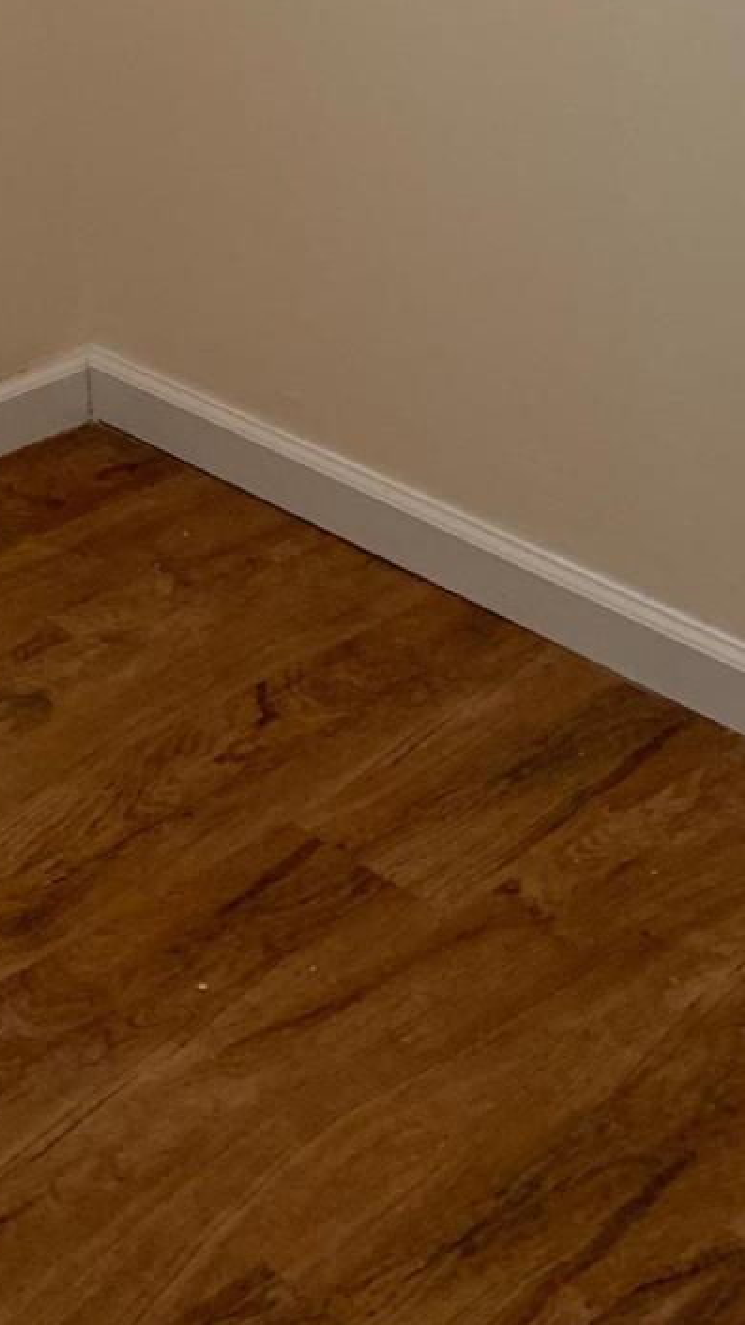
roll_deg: +3.5
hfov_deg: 14.3
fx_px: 2846
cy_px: -370
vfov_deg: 23.4
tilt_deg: -9.1
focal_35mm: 81
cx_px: -245
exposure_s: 1/60
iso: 125
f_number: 1.8
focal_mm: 4.25
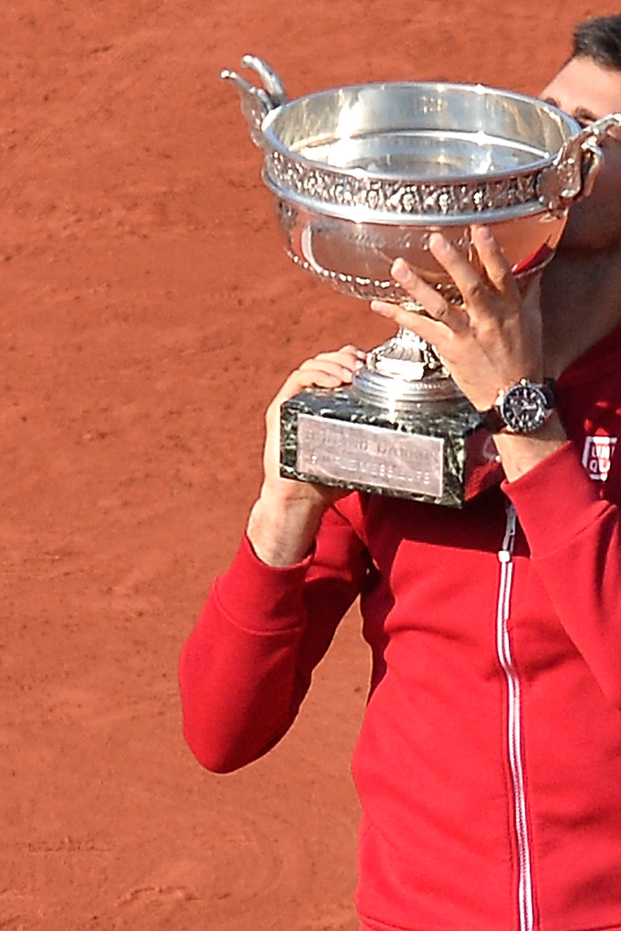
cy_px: 746
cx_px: -16
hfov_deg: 1.4
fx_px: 25891
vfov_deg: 2.1
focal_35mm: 1001
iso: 500
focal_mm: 400
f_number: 7.1
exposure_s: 1/2500
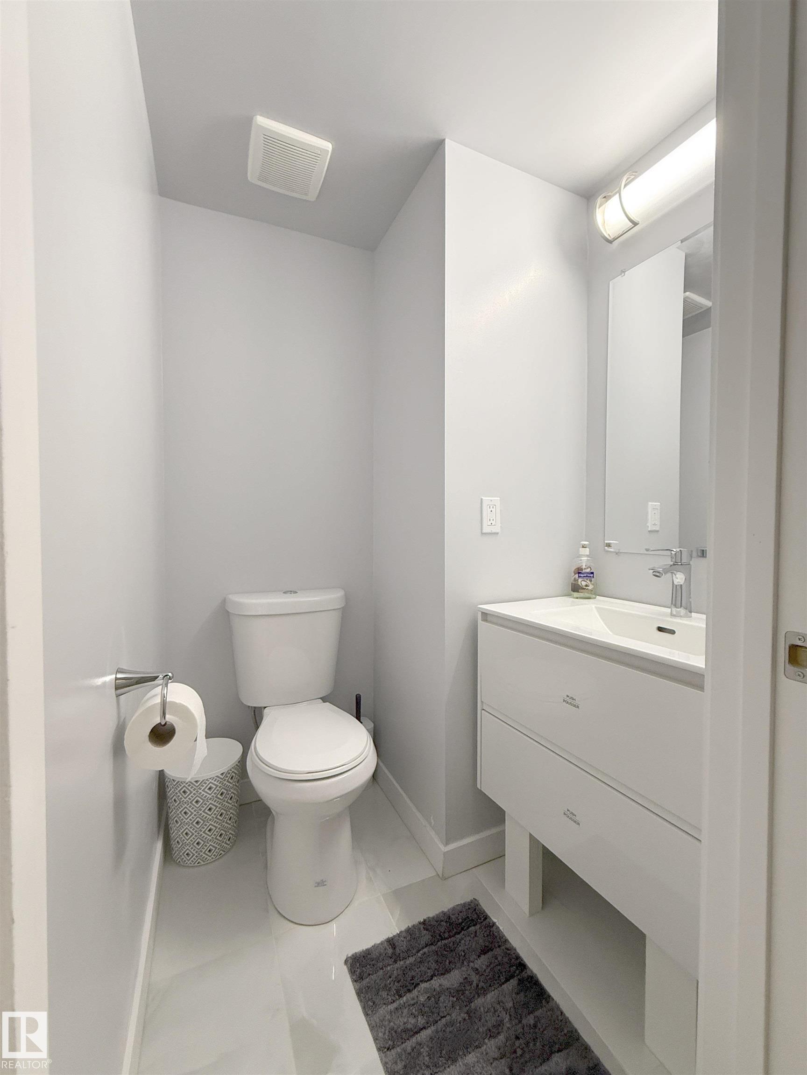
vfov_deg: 102.1
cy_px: 538
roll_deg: -0.1
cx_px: 404
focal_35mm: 14
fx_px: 435
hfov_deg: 85.7
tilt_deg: -1.0
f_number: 2.2
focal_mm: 2.22
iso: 320
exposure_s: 1/120
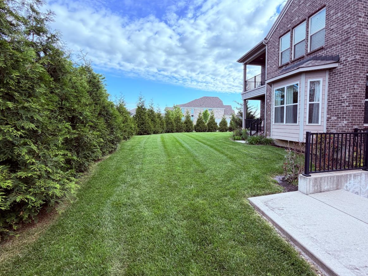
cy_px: 135
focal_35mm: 18
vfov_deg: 71.6
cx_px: 217
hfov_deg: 86.9
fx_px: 191
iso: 50
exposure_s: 1/310
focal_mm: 2.22
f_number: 2.2
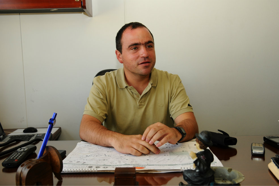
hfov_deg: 55.1
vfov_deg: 38.3
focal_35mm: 34
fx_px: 267
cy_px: 93
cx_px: 140
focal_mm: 23
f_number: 5
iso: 250
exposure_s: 1/100
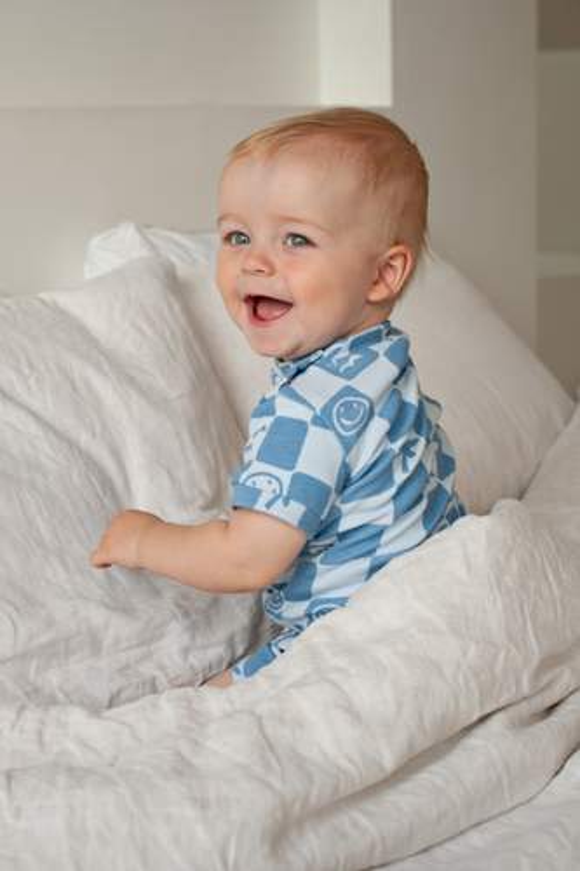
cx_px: 290
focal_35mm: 50
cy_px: 436
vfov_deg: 39.6
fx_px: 1209
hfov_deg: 27.0
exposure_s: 1/160
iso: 640
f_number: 5.6
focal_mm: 50
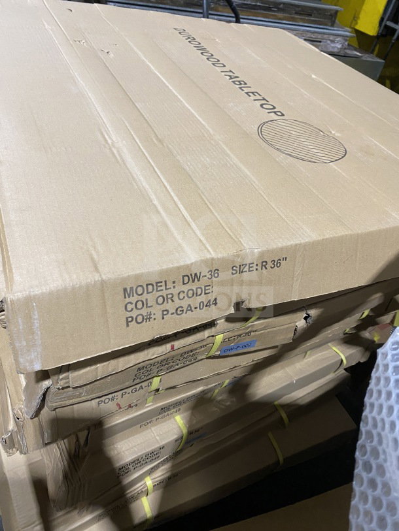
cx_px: 200
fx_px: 399
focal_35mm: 26
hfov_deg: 53.1
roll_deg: -17.7
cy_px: 266
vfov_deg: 67.3
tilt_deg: -39.5
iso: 320
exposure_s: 1/60
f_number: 1.8
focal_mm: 4.25
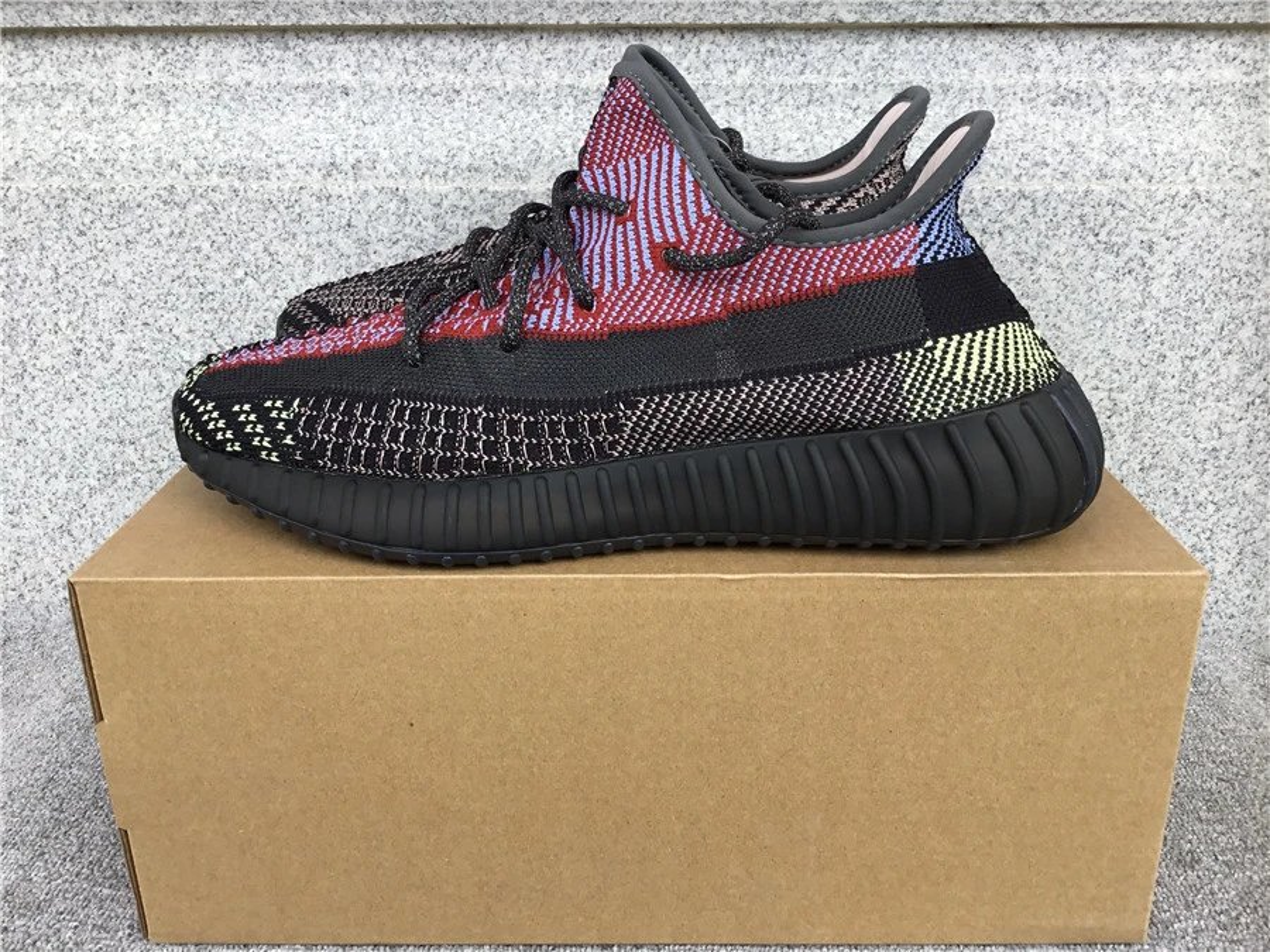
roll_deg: +0.3
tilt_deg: -20.9
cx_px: 635
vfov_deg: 45.4
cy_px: 476
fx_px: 1137
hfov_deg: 58.4
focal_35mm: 31
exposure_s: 1/301
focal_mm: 3.3
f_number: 2.4
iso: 25
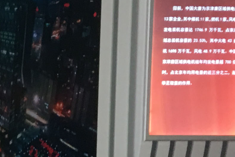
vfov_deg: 8.9
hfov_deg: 11.5
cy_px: 130
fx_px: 1005
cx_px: -288
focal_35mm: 154
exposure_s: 1/17
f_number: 2.2
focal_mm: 4.15
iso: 50
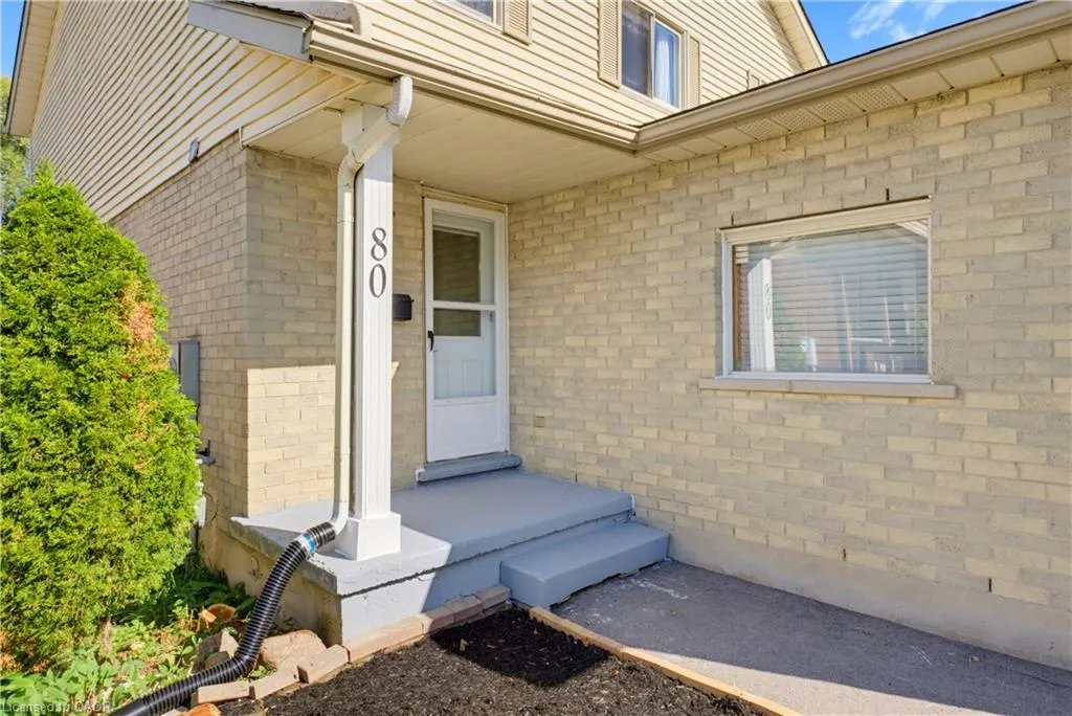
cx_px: 536
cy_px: 358
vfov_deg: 59.8
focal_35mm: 21
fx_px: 623
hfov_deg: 81.4
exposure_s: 1/80
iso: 500
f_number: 11
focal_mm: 20.9
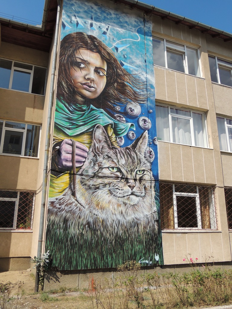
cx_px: 116
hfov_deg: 46.8
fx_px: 268
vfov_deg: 60.0
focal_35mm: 30
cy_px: 154
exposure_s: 1/1600
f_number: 3.1
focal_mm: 5.3
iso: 100
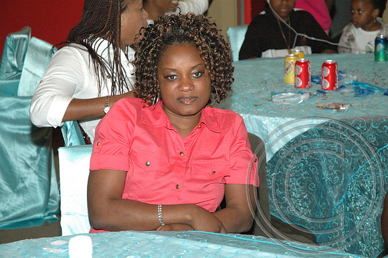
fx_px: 1131
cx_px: 194
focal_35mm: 105
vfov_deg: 13.0
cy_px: 129
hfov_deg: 19.5
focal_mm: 70
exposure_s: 1/60
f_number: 5.6
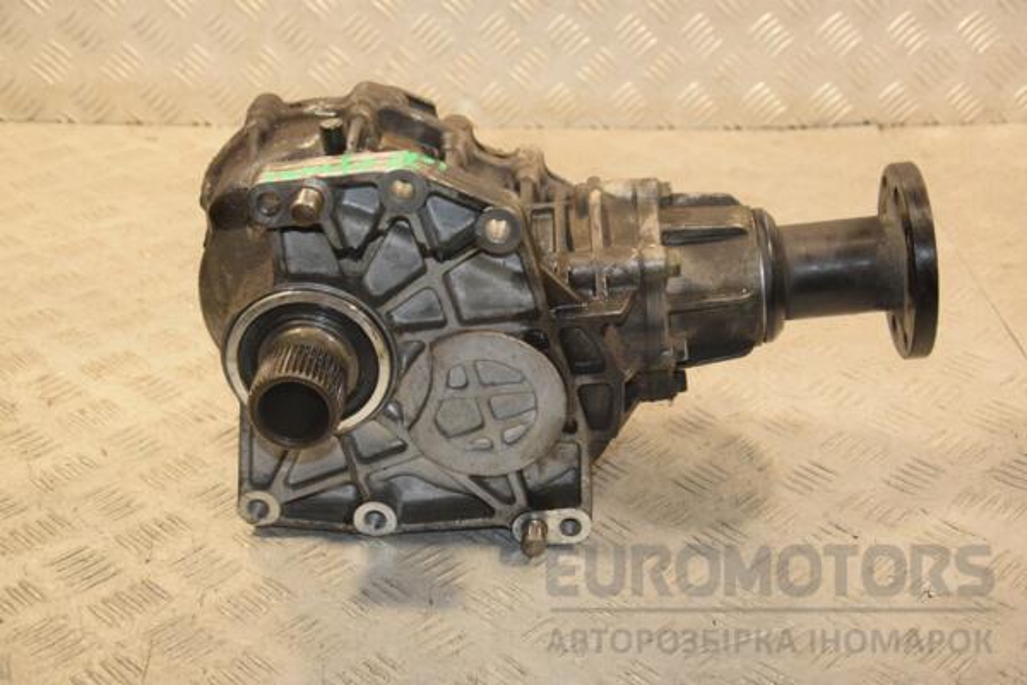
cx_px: 514
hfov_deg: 37.9
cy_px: 342
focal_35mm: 52
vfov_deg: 25.8
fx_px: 1498
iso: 800
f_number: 5
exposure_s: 1/200
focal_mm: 35
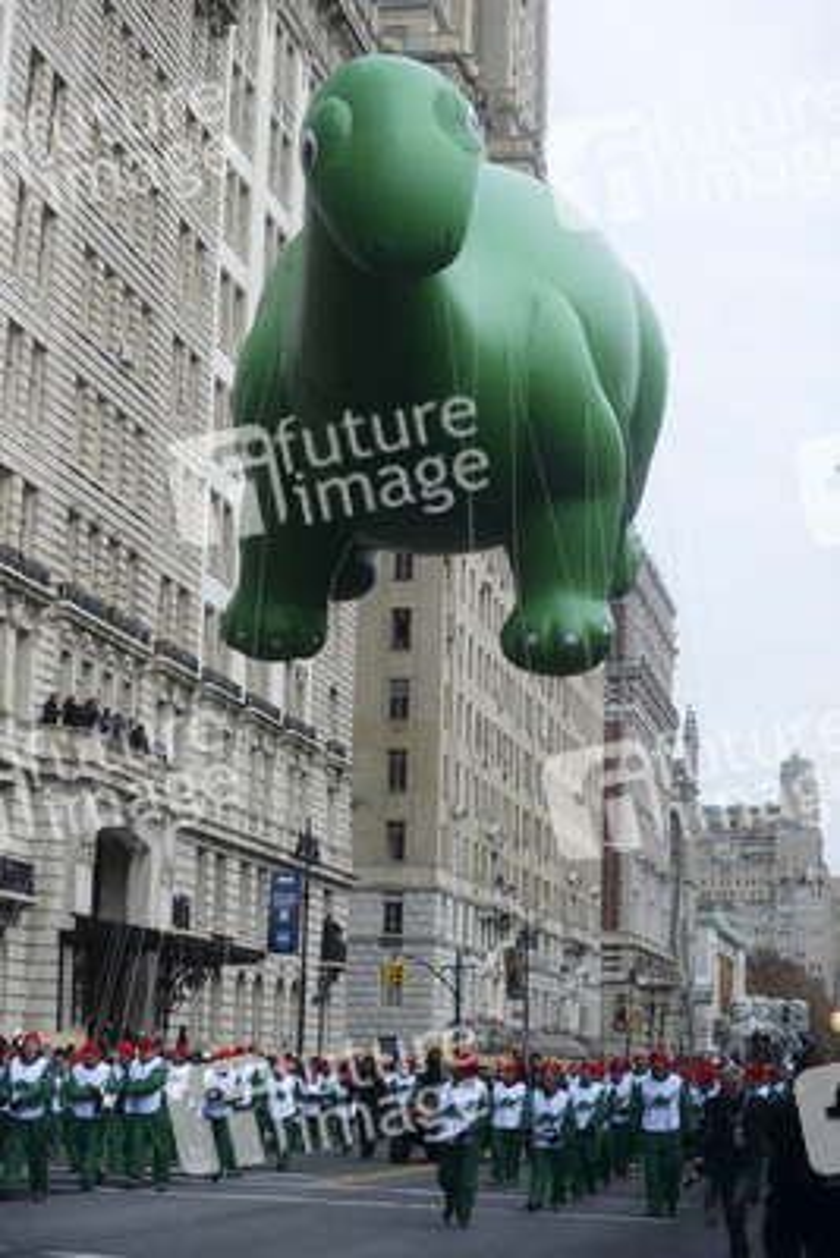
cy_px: 629
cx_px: 420
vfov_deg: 28.8
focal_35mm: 70
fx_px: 2448
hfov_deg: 19.5
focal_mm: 70
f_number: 4.5
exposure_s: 1/4000
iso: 500
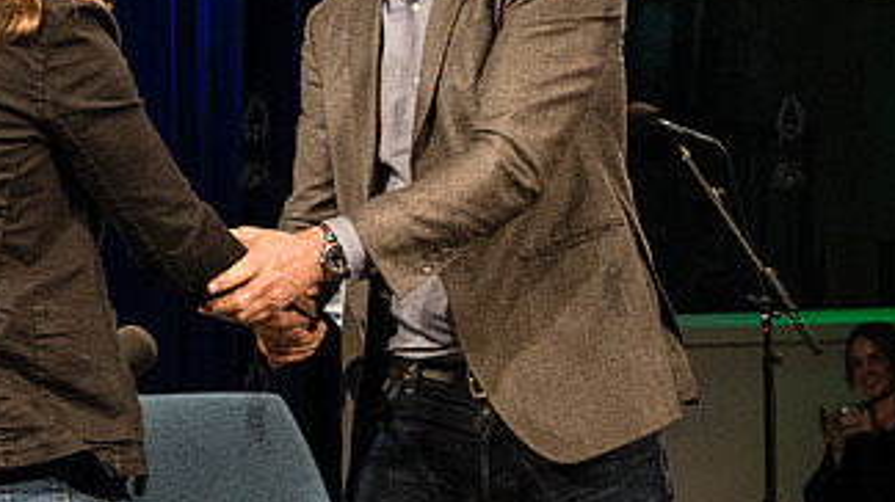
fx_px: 2610
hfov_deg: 19.4
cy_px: 183
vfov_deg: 11.0
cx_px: 514
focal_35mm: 110
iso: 3200
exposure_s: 1/250
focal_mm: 44
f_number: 4
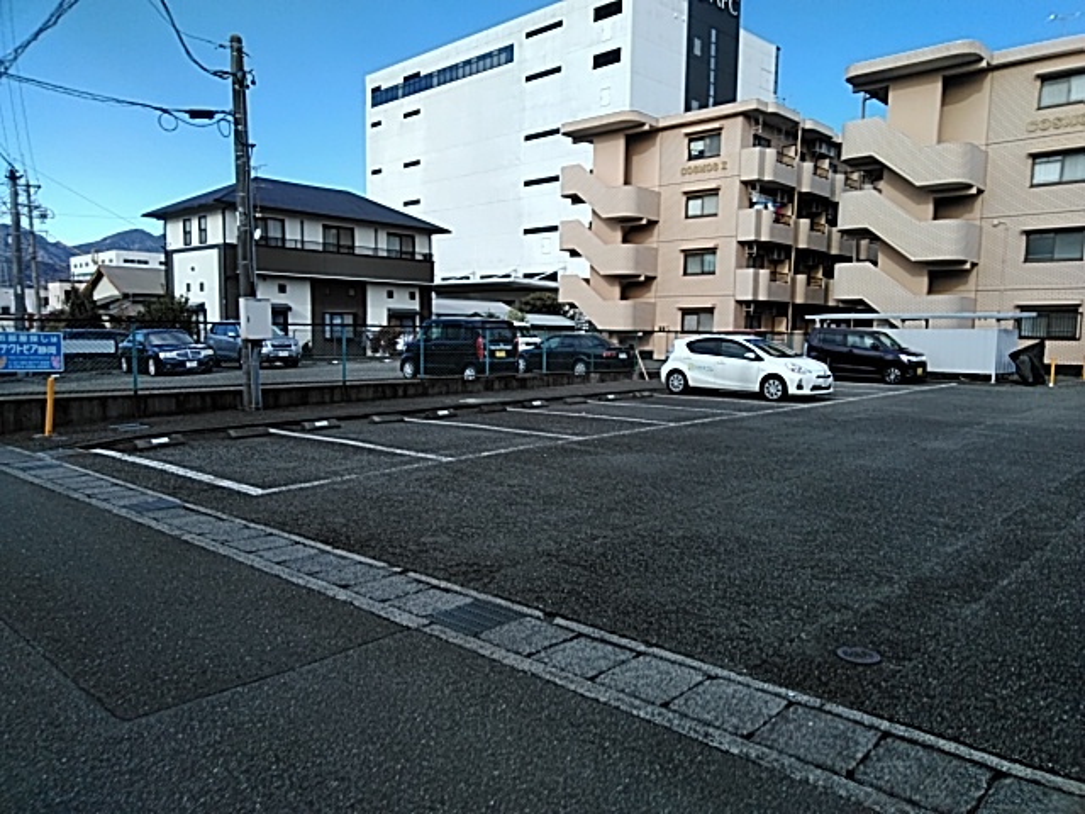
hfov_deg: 65.3
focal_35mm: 27
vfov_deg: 51.4
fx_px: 846
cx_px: 542
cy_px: 407
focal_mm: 3.46
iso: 60
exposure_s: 1/565
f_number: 2.2
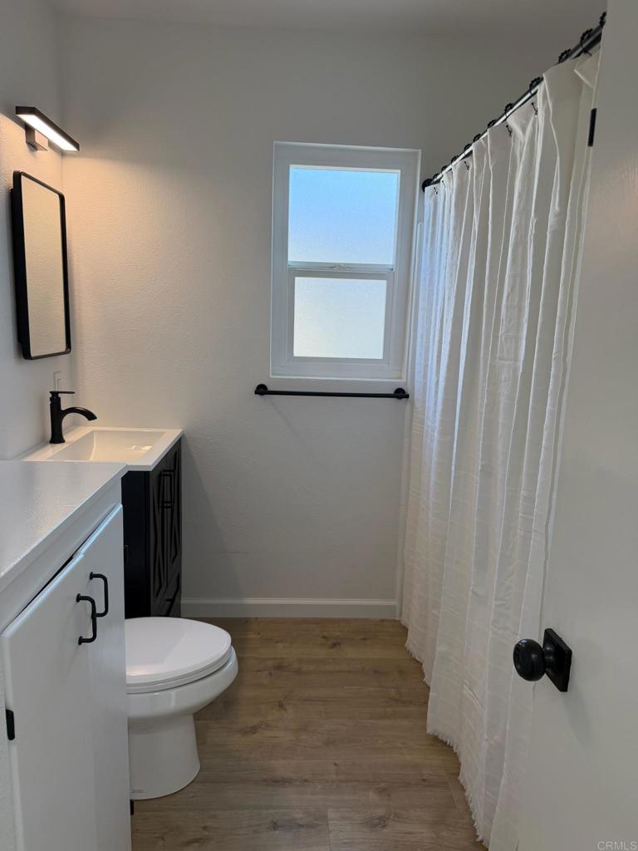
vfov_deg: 71.6
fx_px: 590
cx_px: 319
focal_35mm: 24
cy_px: 426
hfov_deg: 56.8
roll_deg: -1.9
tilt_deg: -10.2
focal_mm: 6.76
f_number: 1.78
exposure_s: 1/202
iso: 125
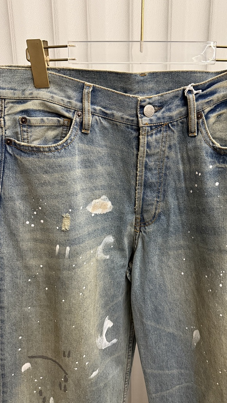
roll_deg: -0.6
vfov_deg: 69.9
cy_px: 200
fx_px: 289
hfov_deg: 42.6
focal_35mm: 27
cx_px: 140
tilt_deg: -16.9
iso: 800
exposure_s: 1/60
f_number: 1.78
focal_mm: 6.76
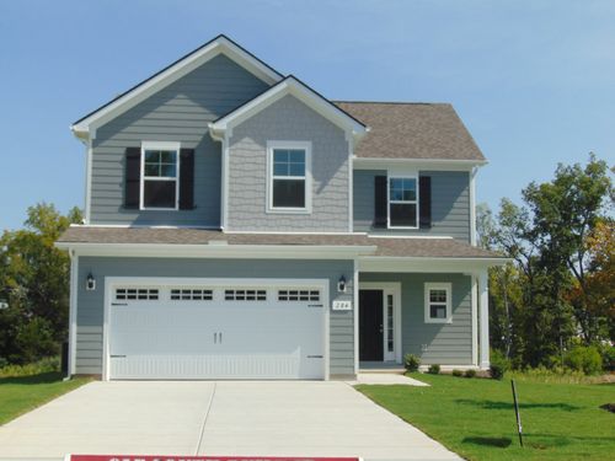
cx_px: 308
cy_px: 230
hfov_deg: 38.2
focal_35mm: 50
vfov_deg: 29.1
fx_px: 888
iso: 80
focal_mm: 9
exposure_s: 1/250
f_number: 9
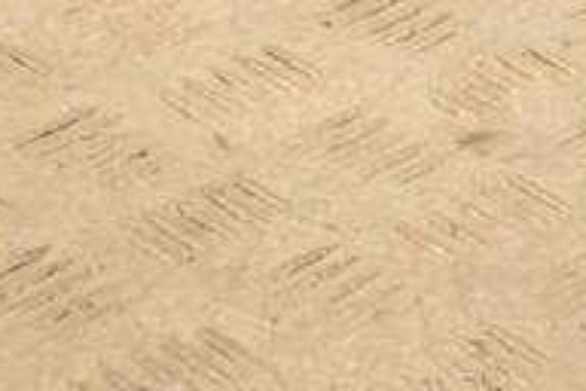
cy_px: -147
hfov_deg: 7.0
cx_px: 803
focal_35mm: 290
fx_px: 4720
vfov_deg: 4.7
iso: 800
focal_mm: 62
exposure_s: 1/200
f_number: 5.3
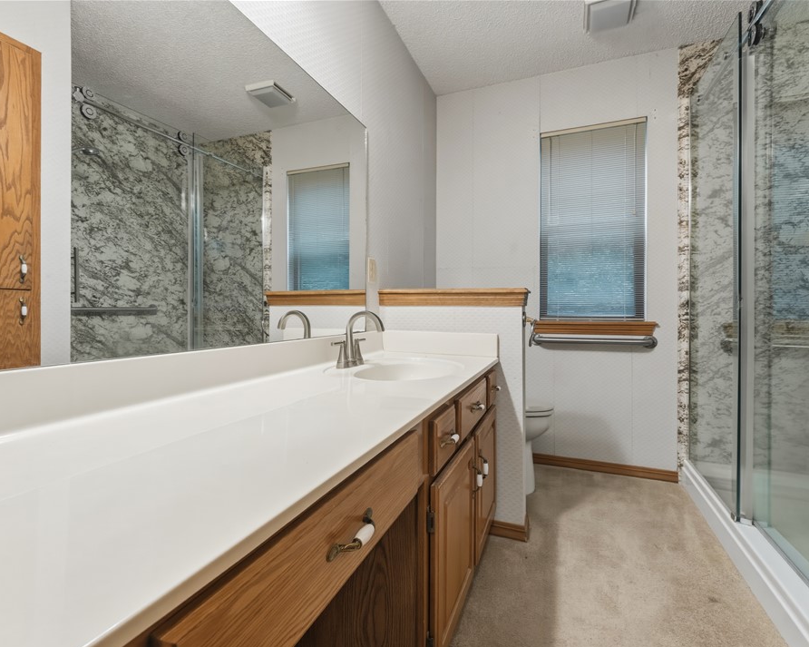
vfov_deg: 80.3
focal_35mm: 16
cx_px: 403
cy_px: 328
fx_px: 383
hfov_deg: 93.1
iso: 320
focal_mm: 14
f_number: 10
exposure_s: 1/15
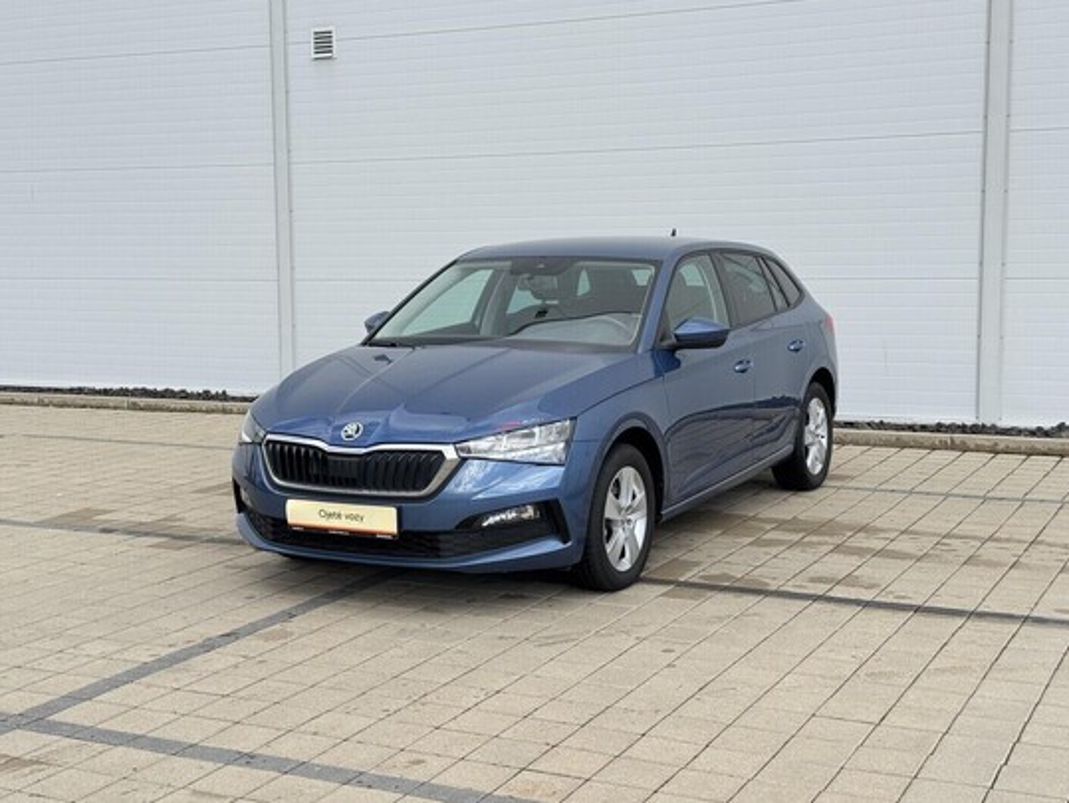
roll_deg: +0.2
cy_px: 396
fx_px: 1514
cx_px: 539
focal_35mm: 49
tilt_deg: -5.6
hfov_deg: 38.9
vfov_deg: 29.7
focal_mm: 6.76
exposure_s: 1/1724
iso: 64
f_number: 1.78
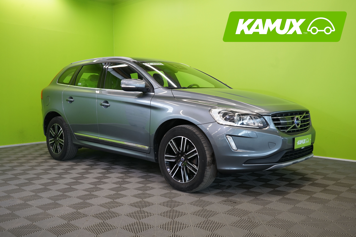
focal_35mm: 33
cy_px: 118
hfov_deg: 57.2
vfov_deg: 40.0
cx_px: 178
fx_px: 326
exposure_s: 1/40
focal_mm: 33
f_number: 6.3
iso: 640
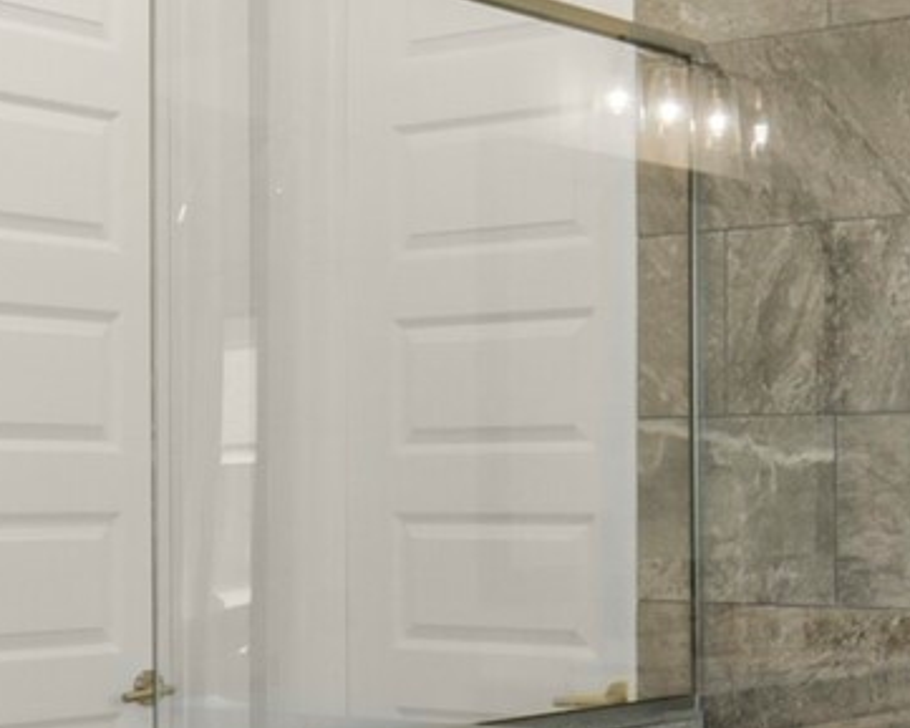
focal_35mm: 79
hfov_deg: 24.1
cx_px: 580
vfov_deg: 19.3
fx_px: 2128
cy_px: 532
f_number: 9
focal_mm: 14
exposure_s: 1/50
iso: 500
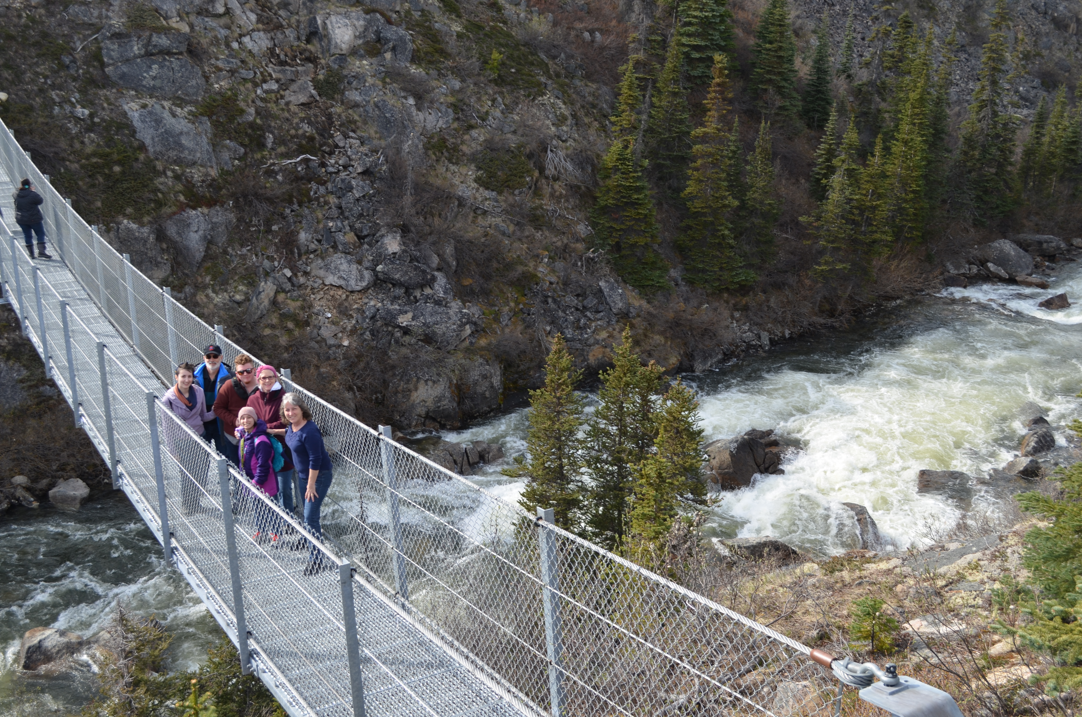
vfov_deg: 34.1
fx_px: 1170
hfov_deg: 49.6
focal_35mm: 39
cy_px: 358
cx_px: 541
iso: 100
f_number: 6.3
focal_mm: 26
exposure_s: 1/160
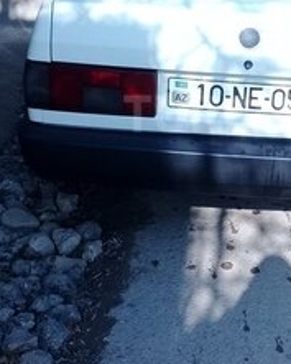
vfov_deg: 27.7
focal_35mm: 68
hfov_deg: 22.1
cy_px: 114
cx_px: 250
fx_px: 732
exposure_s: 1/656
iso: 64
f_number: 2.2
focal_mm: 3.3
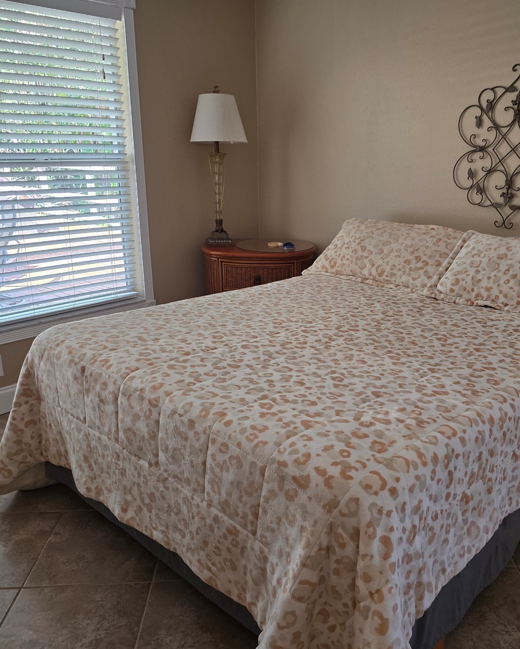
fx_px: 577
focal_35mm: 30
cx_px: 316
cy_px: 324
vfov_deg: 58.8
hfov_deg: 48.2
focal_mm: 6.3
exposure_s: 1/60
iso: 125
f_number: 1.7
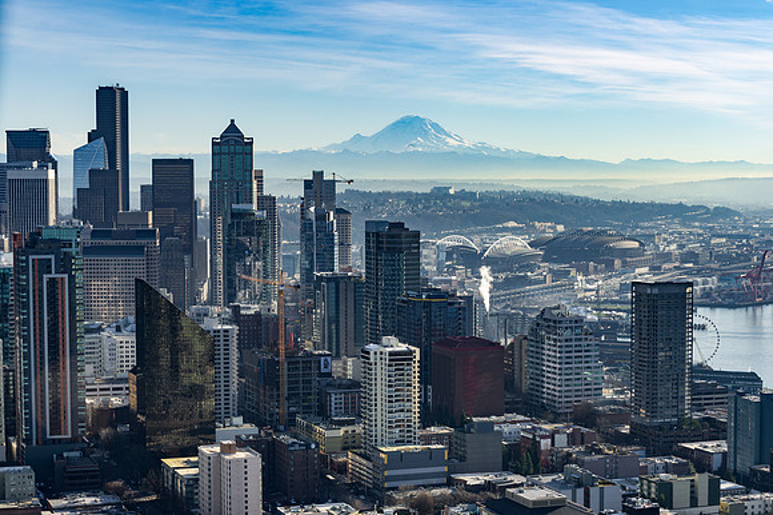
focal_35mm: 73
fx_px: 1576
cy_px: 248
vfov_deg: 18.5
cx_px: 401
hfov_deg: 27.6
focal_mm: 70
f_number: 16
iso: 200
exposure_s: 1/100
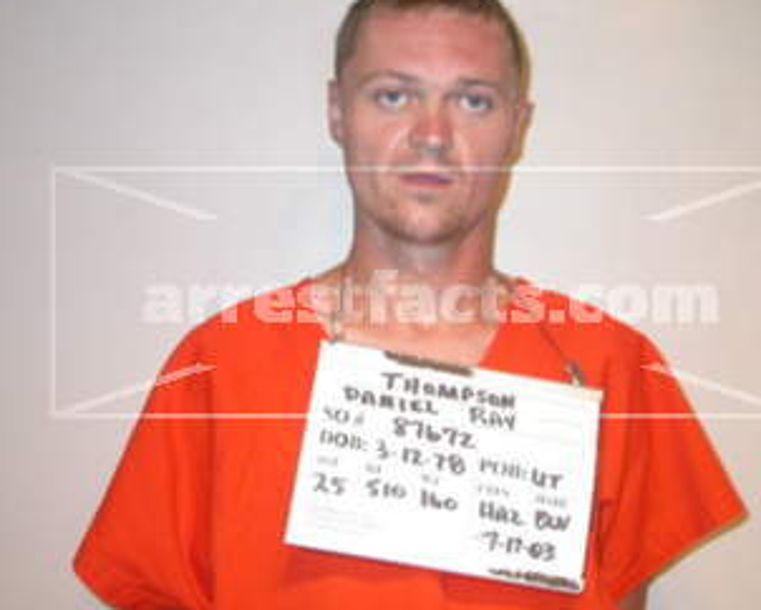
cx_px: 430
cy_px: 294
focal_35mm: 58
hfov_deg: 32.4
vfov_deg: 26.3
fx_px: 1307
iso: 100
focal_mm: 10.9
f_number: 2.9
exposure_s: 1/60.9
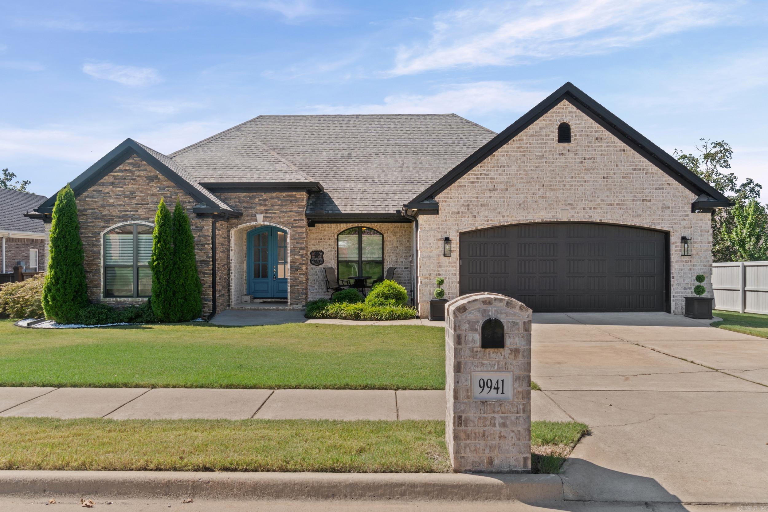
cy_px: 256
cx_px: 384
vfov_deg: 47.9
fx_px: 576
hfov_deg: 67.4
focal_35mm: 27
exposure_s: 1/125
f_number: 9
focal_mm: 18
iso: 250
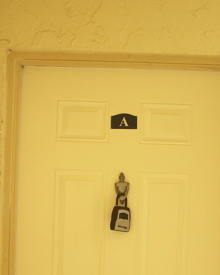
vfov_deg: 21.9
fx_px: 708
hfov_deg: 17.7
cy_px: 186
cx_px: 101
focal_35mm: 87
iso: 80
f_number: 2.8
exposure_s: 1/90
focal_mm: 6.3
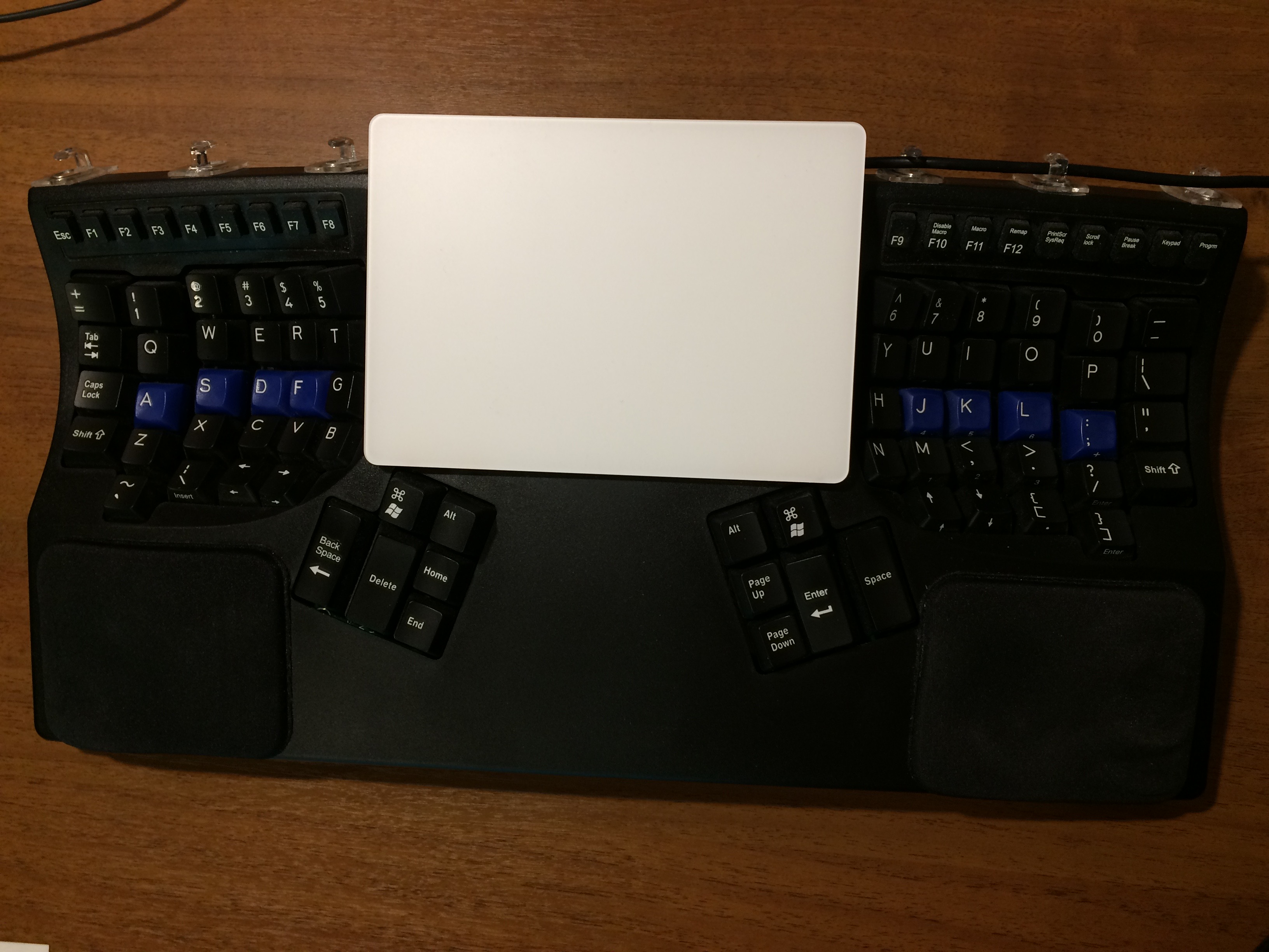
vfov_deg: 48.2
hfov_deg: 61.7
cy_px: 476
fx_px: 1063
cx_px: 634
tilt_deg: -84.1
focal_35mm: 29
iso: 100
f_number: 2.2
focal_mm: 4.15
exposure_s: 1/33
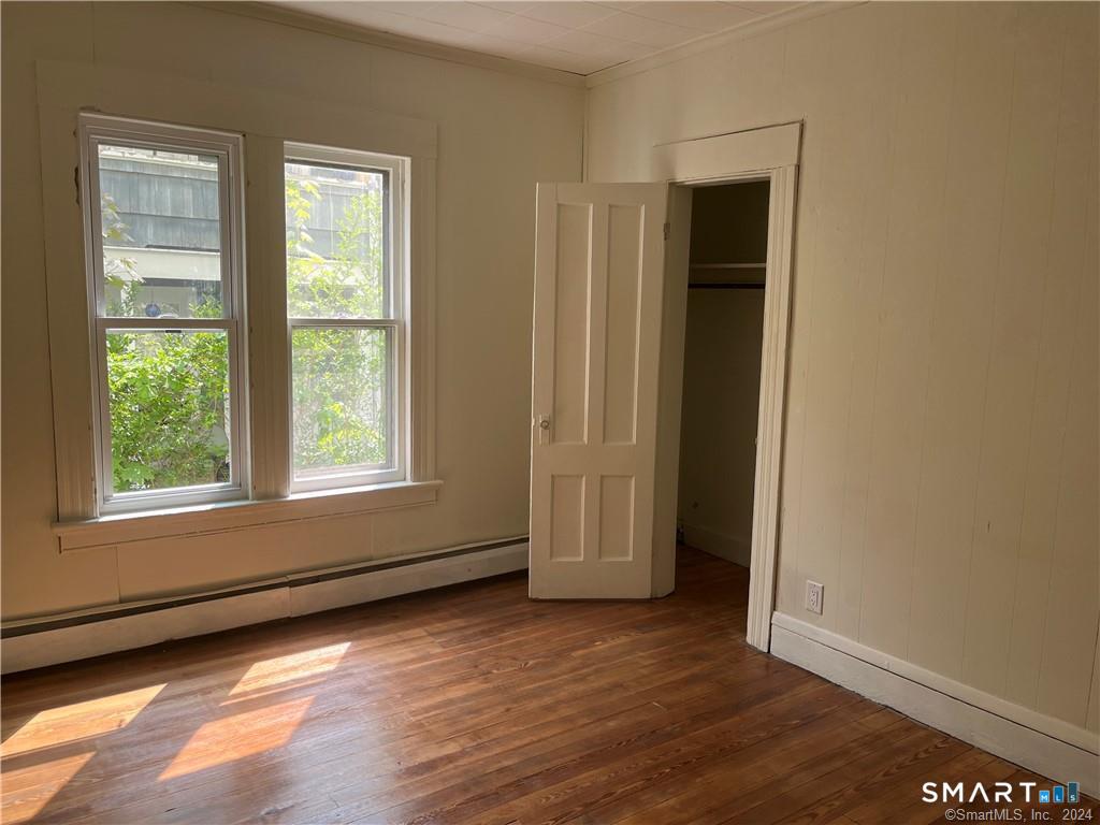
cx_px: 550
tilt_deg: -7.4
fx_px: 826
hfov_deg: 67.3
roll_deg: -0.8
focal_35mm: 26
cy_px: 412
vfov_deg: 53.1
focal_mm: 5.1
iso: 50
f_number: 1.6
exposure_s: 1/163
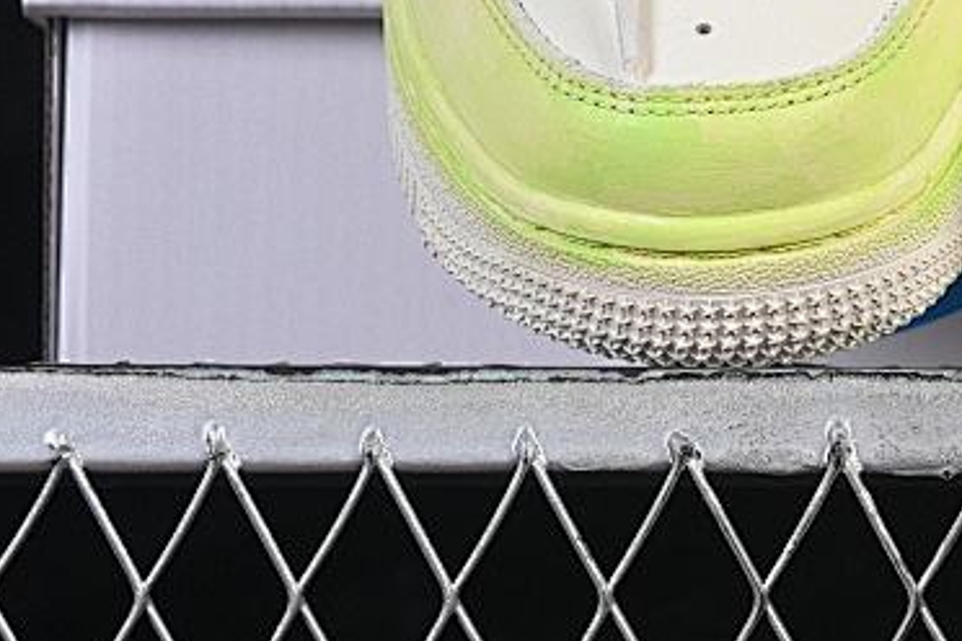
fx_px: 5825
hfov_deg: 9.4
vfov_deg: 6.3
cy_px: -209
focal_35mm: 218
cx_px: 1011
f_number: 8
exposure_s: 1/80
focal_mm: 50
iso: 160
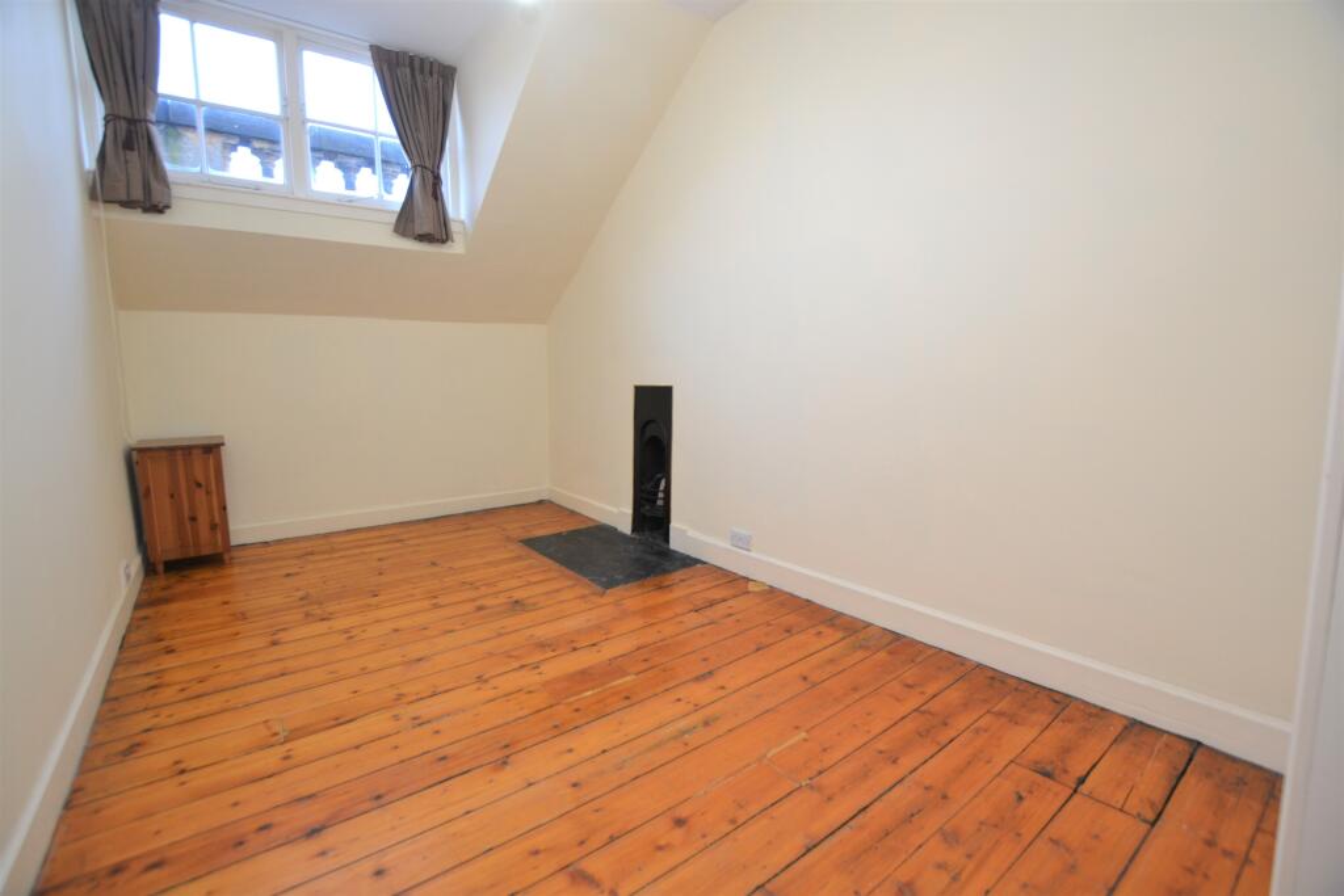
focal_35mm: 15
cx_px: 672
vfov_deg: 77.3
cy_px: 448
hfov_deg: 100.4
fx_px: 560
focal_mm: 10
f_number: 3.5
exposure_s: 1/60
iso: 400
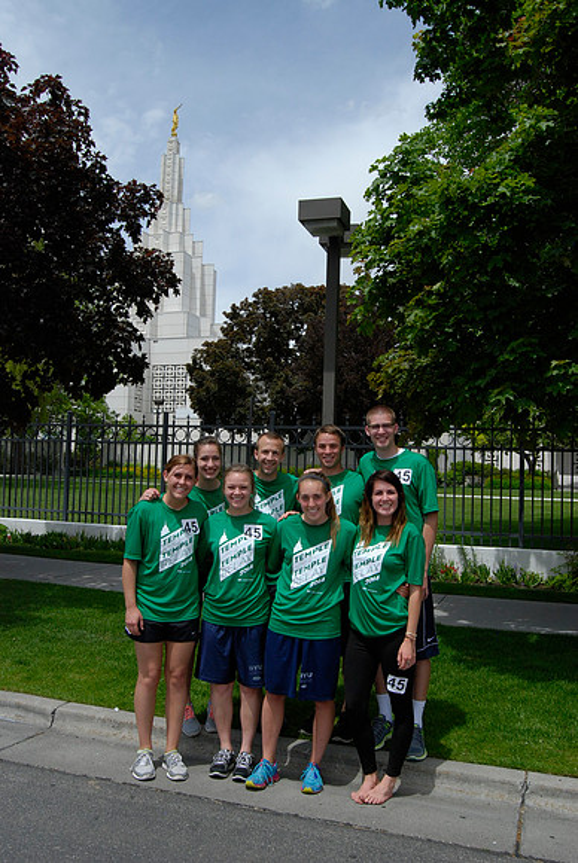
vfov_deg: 57.2
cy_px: 432
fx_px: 793
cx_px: 289
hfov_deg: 40.1
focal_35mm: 33
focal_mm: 22
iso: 400
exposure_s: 1/800
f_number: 10
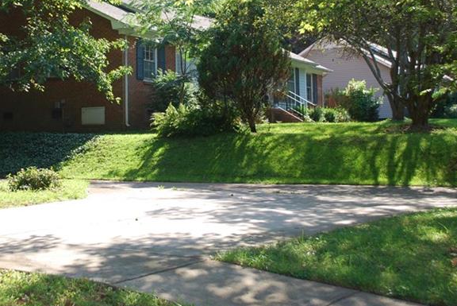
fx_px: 813
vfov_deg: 21.0
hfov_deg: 31.1
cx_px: 139
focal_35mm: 64
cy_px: 62
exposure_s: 1/125
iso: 100
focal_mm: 24
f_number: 4.2
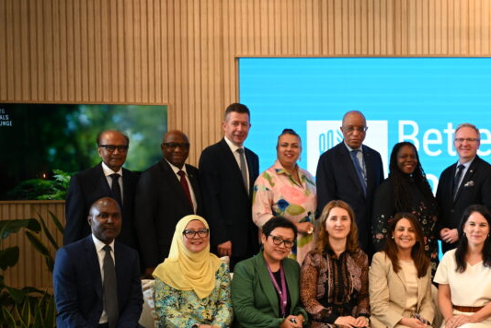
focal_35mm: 69
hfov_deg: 28.0
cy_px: 212
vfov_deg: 19.7
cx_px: 453
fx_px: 941
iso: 1600
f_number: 2.8
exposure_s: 1/320
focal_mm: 36
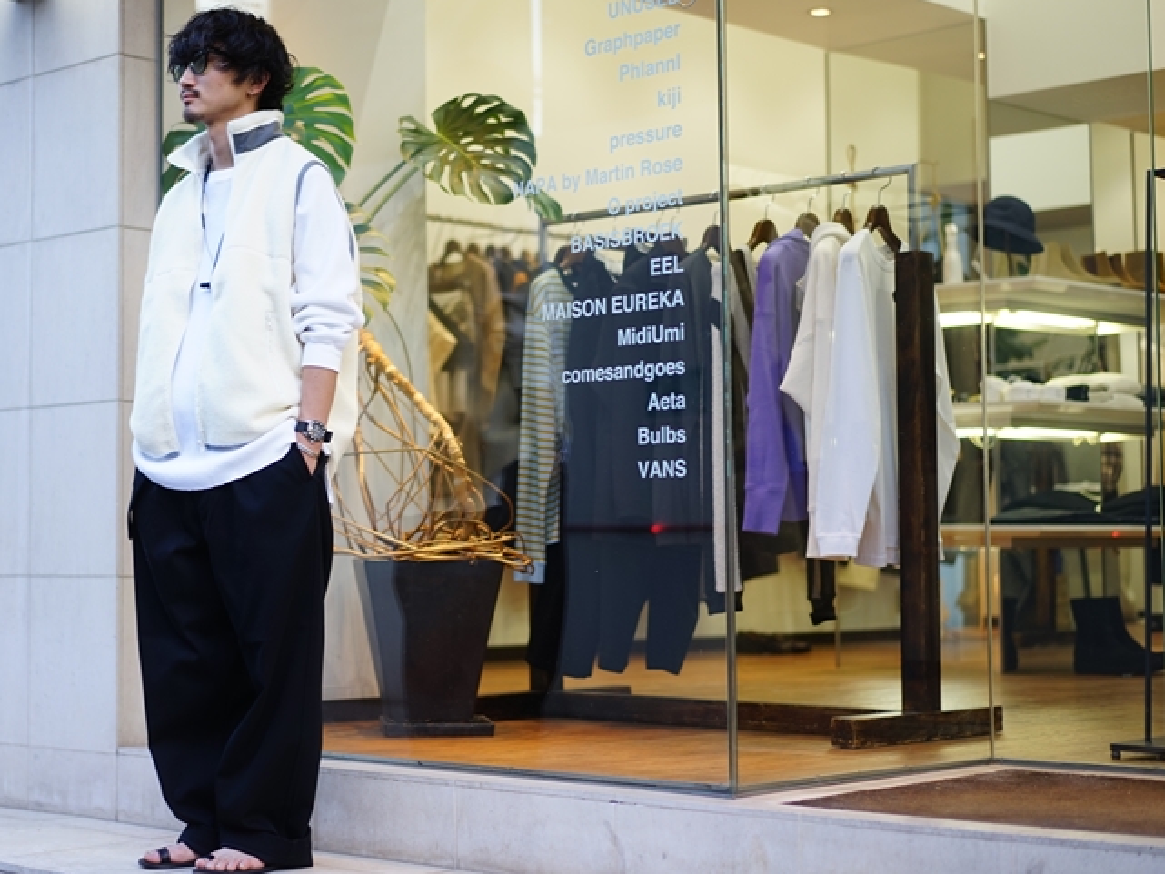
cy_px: 402
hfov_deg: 29.3
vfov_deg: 22.3
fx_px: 2222
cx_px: 443
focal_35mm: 66
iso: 100
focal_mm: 55
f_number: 1.8
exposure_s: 1/60
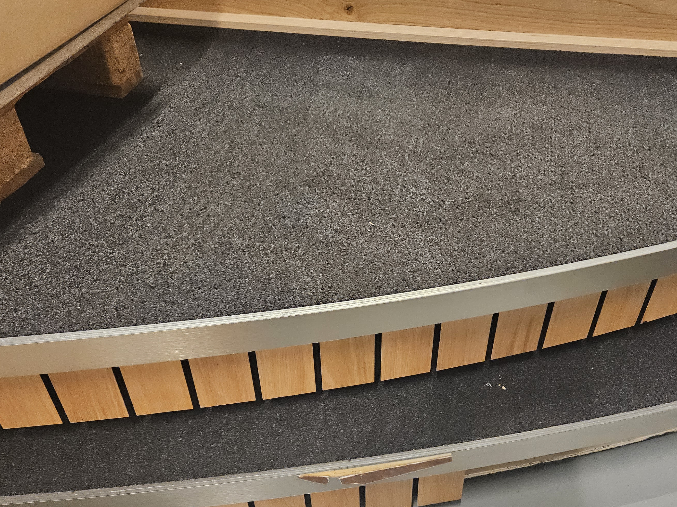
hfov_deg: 52.5
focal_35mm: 35
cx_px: 376
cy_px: 340
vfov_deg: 40.2
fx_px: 684
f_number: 1.8
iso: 800
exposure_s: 1/50
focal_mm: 5.4
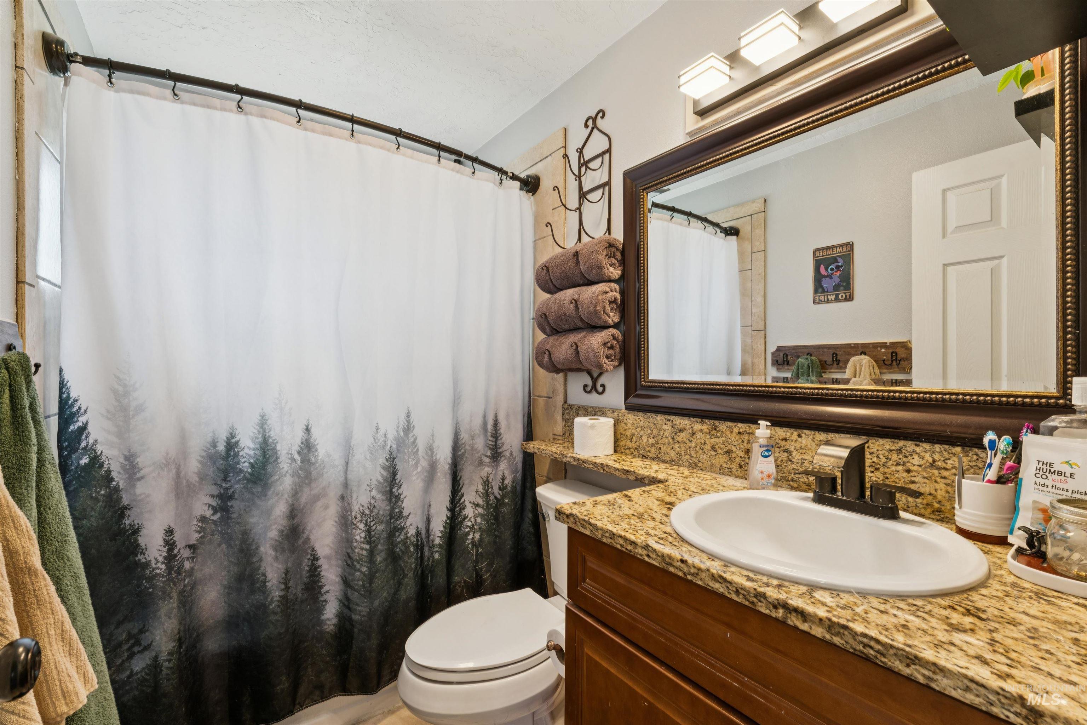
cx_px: 544
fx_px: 477
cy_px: 362
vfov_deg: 74.4
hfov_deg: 97.5
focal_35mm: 16
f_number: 13
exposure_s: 1/8
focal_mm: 15.8
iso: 400
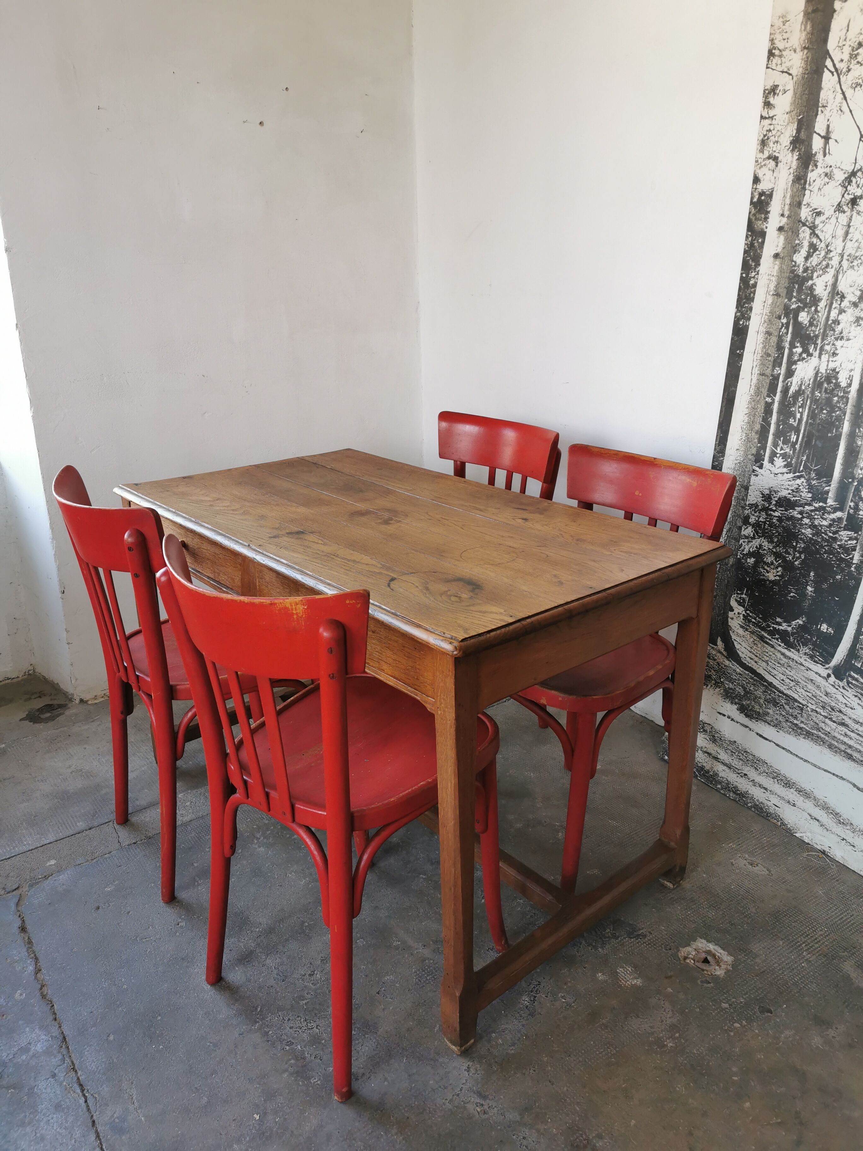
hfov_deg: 51.4
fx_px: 898
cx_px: 432
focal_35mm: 27
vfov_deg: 65.3
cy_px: 576
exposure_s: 1/100
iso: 100
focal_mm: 5.56
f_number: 1.6
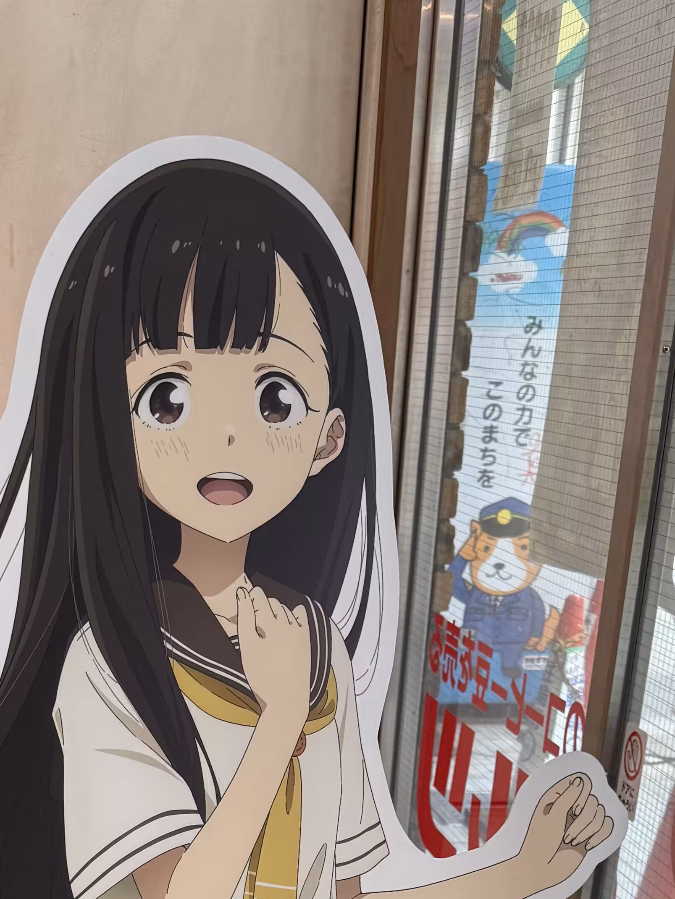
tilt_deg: -26.1
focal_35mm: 64
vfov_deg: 25.8
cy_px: 1173
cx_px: 183
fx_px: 1664
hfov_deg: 22.8
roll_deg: -3.8
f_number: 1.78
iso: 125
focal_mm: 6.76
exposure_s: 1/120
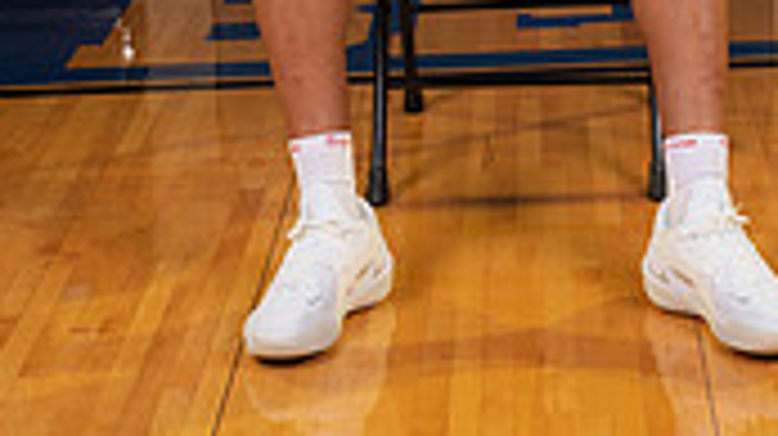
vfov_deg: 9.2
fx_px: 2474
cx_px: 504
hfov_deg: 17.8
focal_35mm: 120
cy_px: -553
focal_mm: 44
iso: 320
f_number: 7.1
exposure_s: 1/320
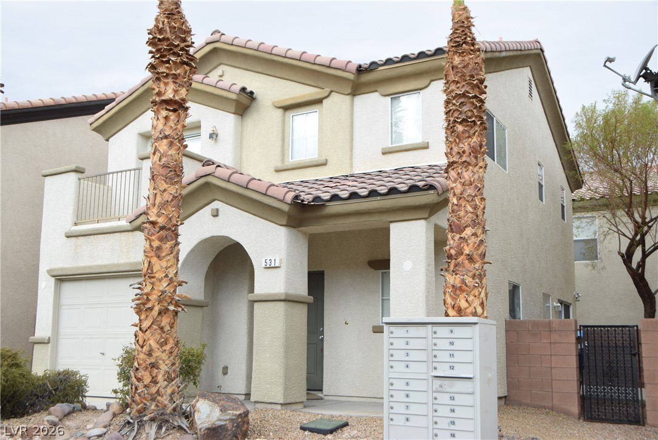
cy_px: 220
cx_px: 329
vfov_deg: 36.9
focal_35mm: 36
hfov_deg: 53.1
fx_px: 658
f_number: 8
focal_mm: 24
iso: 220
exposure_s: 1/250
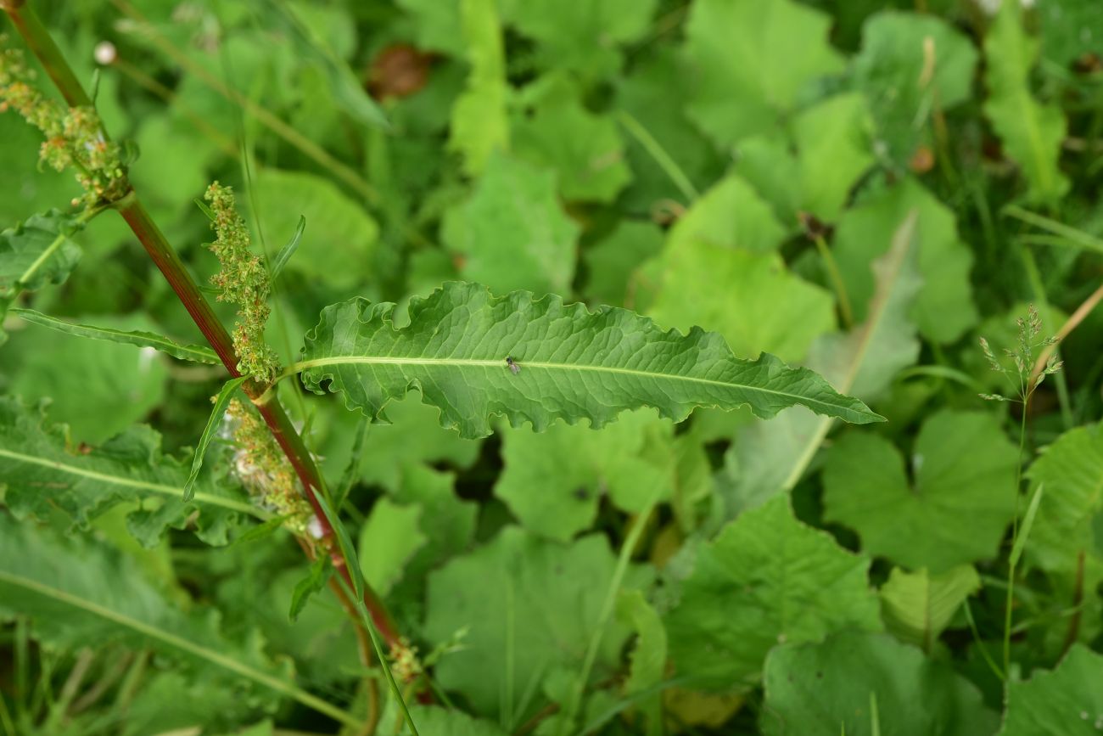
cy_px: 368
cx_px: 552
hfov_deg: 39.6
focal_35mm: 50
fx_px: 1532
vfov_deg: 27.0
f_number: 9
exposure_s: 1/250
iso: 400
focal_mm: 50
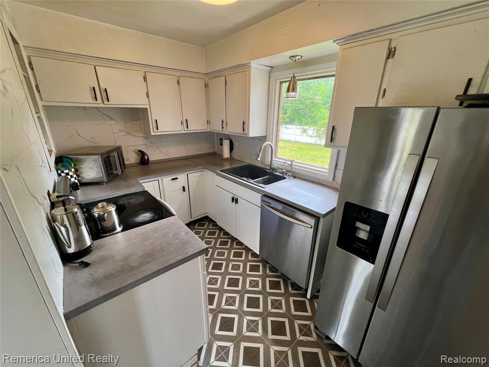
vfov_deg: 89.9
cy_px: 184
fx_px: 184
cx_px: 244
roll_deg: +0.0
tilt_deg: -20.6
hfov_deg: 106.2
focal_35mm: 13
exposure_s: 1/120
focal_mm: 1.57
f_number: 1.8
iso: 64
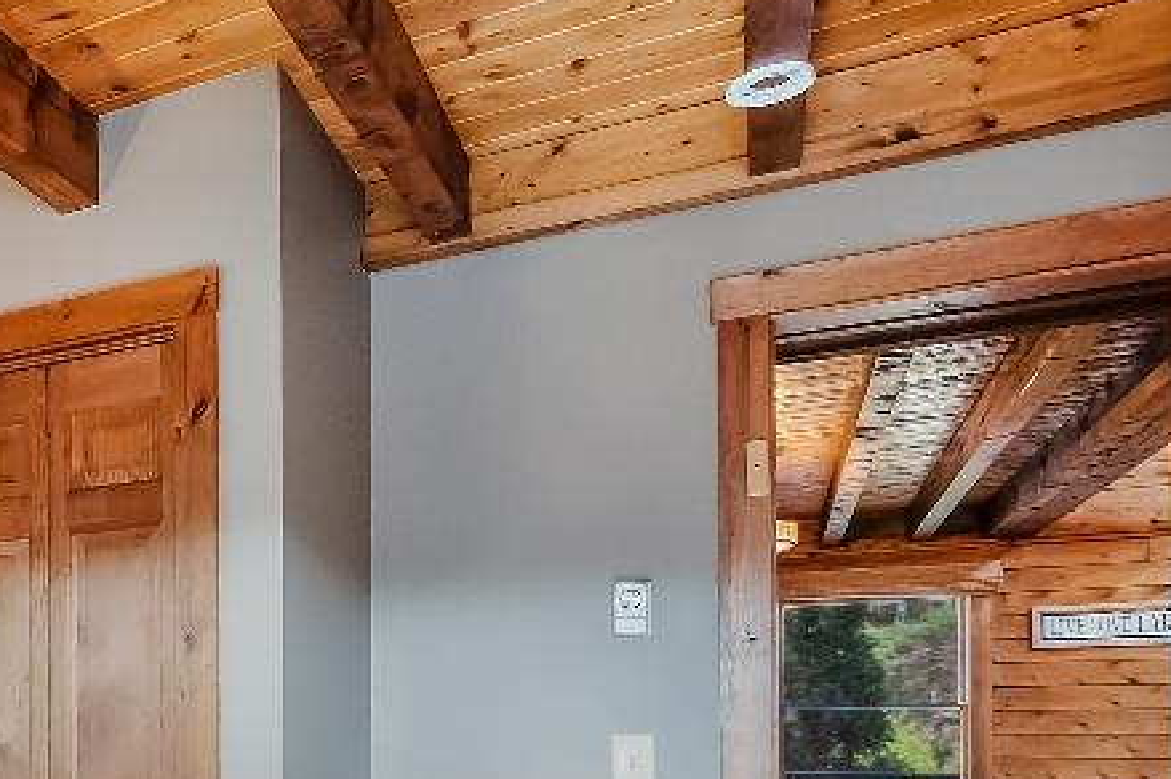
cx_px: -141
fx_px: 1138
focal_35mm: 35
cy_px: 699
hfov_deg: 42.0
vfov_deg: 35.6
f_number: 8
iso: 640
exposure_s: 1/200
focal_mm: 10
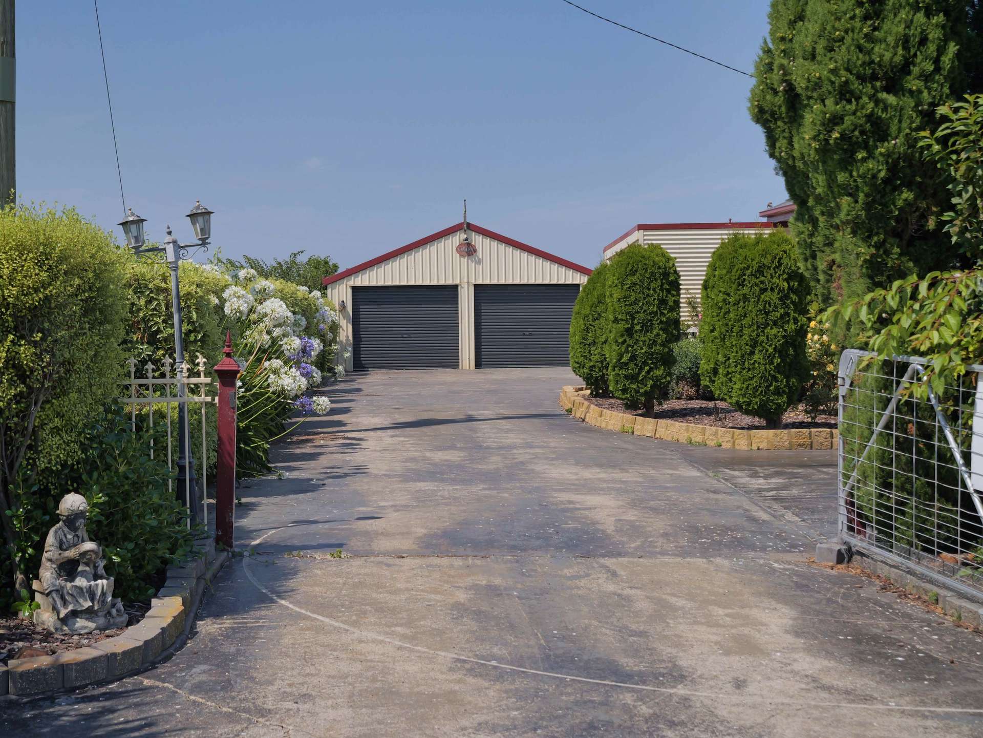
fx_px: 1647
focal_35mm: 58
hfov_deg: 33.2
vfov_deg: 25.2
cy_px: 369
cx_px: 492
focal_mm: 29
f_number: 3.7
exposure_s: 1/2000
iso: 100
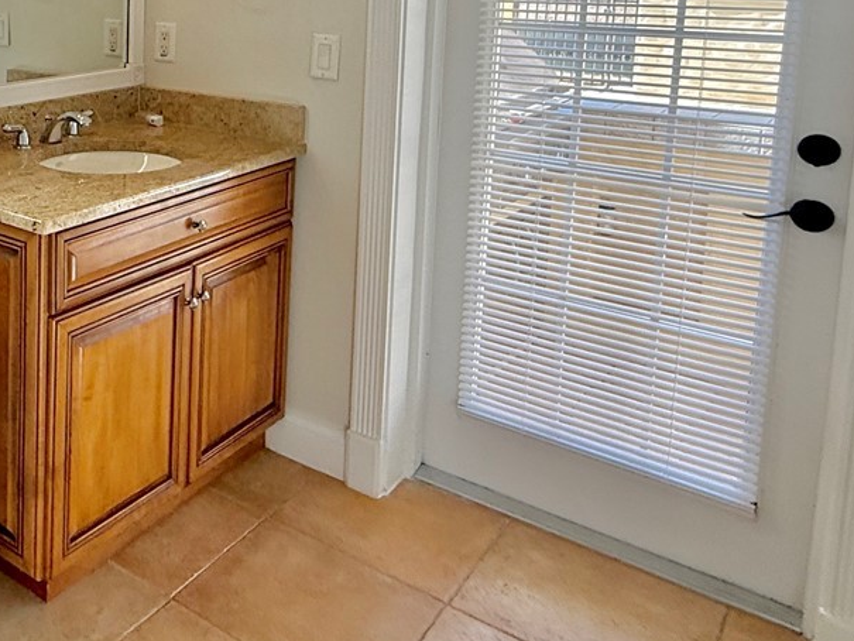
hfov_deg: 42.5
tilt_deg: -6.3
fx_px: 913
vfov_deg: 36.1
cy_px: 55
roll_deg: -0.2
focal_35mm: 37
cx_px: -18
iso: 64
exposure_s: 1/284
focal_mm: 2.22
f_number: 2.2
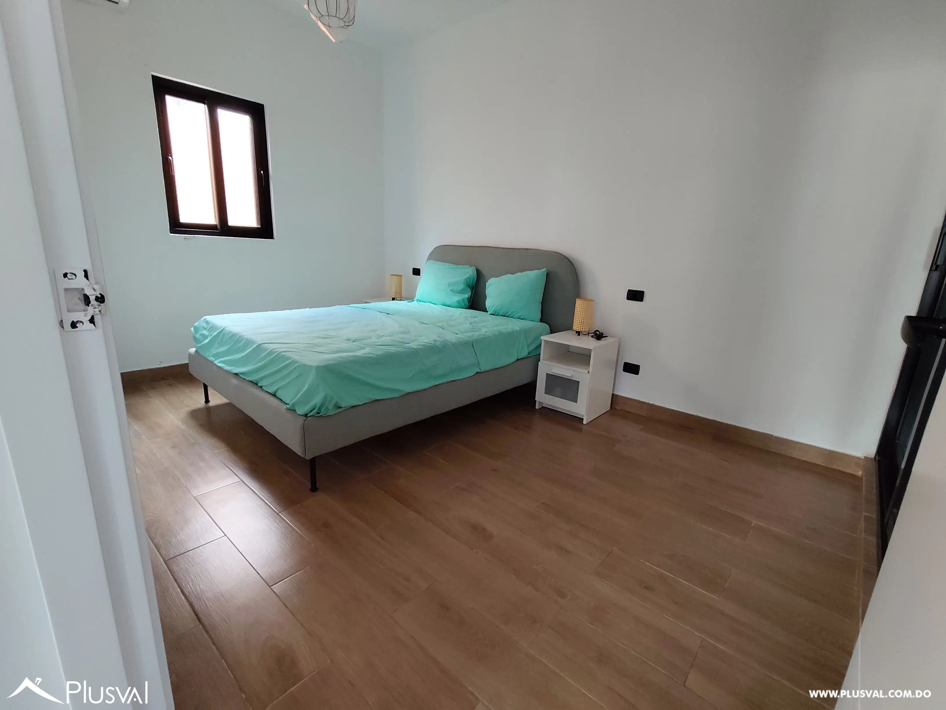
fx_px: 437
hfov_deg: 94.5
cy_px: 355
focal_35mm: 16
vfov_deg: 78.1
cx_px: 473
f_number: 2.2
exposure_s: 1/33.3
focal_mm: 1.67
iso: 180
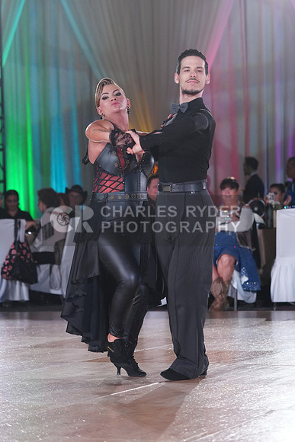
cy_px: 221
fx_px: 1486
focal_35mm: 121
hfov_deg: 11.3
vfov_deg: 16.9
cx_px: 148
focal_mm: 121
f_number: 4
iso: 2500
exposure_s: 1/400
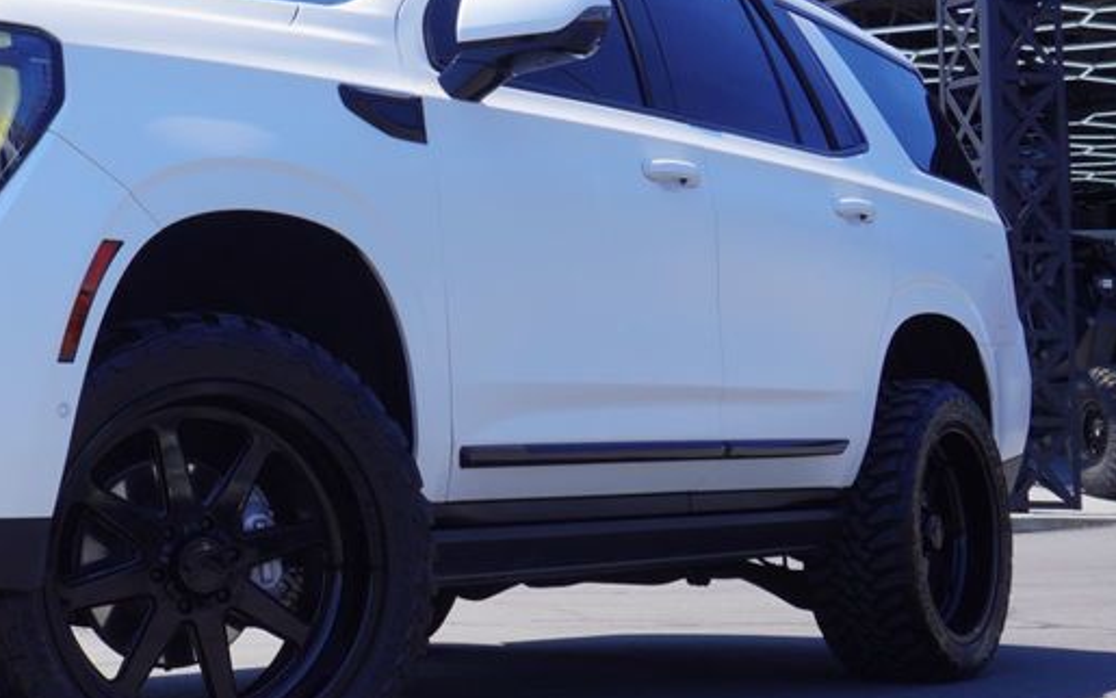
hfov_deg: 28.5
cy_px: 137
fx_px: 2130
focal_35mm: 70
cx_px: 167
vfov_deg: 18.4
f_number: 9
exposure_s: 1/125
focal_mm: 23
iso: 100
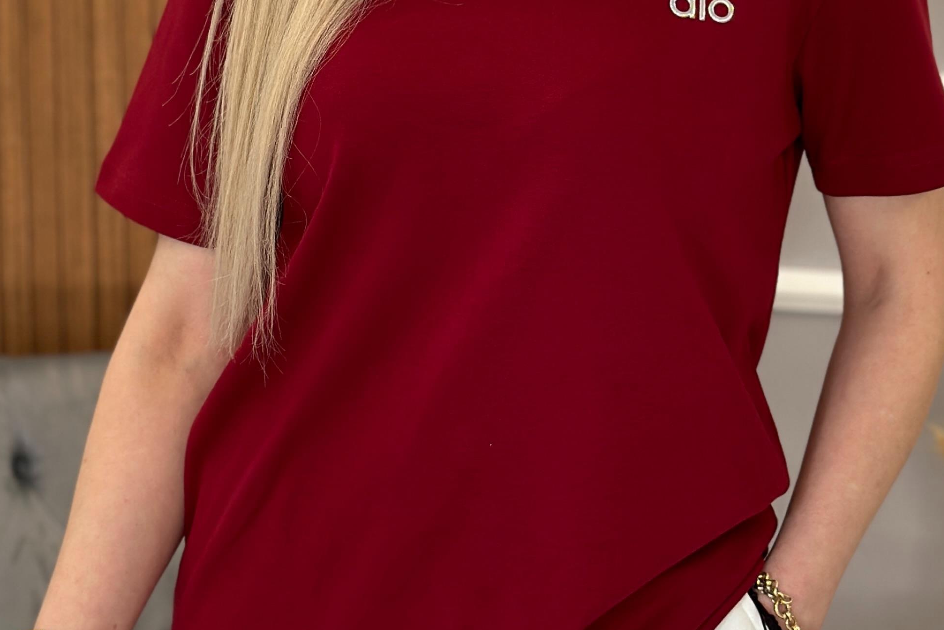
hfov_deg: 19.6
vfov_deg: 13.1
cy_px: 195
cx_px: 493
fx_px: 2727
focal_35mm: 104
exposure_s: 1/119
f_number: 1.78
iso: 125
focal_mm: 6.86
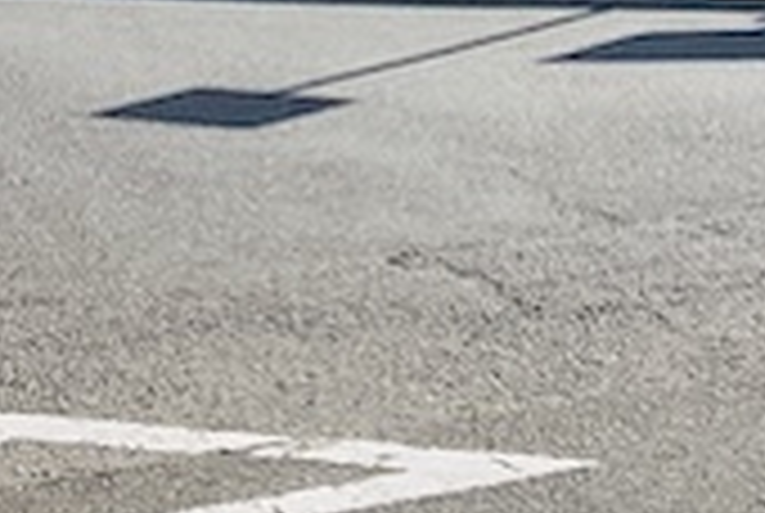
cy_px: -716
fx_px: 3640
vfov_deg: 7.5
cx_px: 32
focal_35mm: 171
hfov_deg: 11.9
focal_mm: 3.99
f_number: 1.8
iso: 20
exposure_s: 1/3003
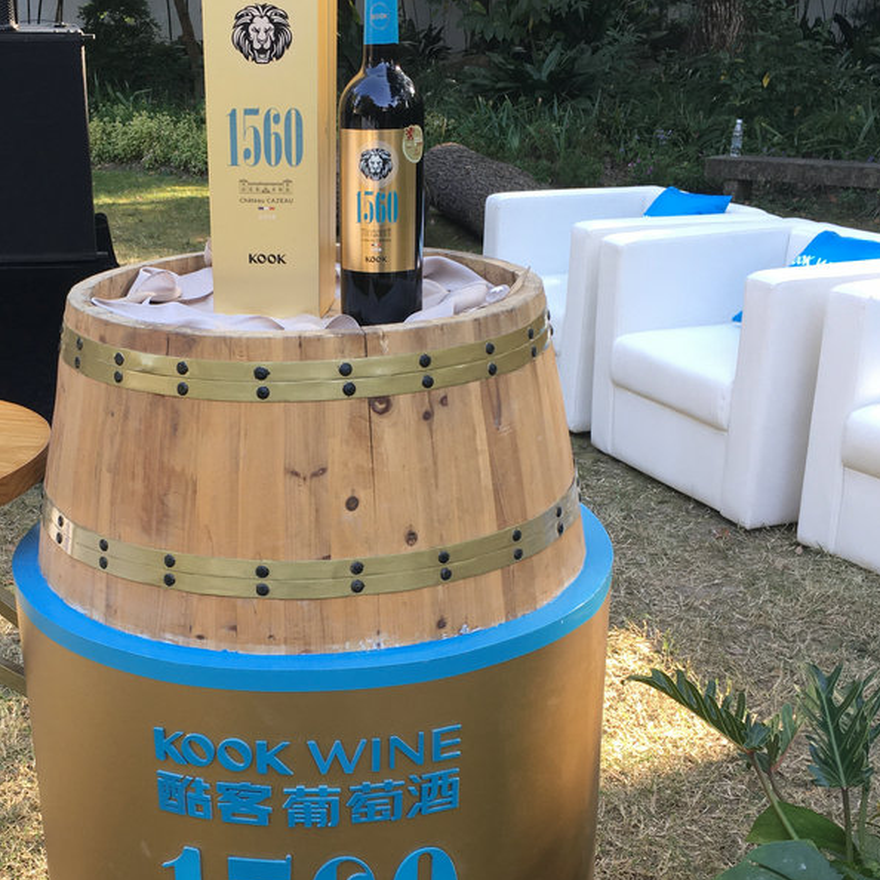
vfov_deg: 36.6
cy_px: 550
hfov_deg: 36.4
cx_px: 296
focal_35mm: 46
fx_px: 1323
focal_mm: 4.15
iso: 25
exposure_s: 1/100
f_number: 2.2
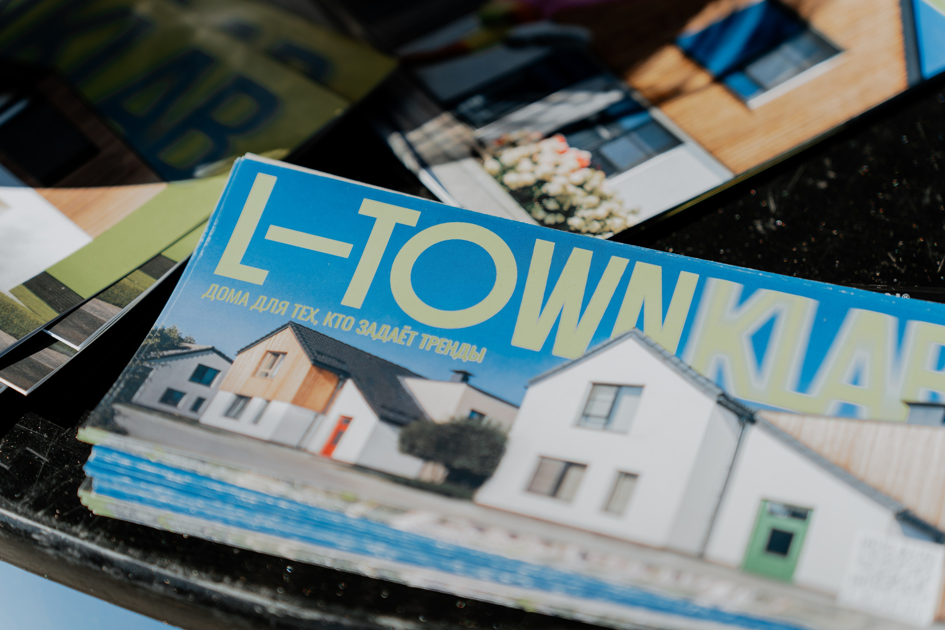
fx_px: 1811
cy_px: 315
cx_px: 472
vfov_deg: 19.7
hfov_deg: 29.2
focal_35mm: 69
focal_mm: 69
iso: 100
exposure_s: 1/1250
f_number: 2.8
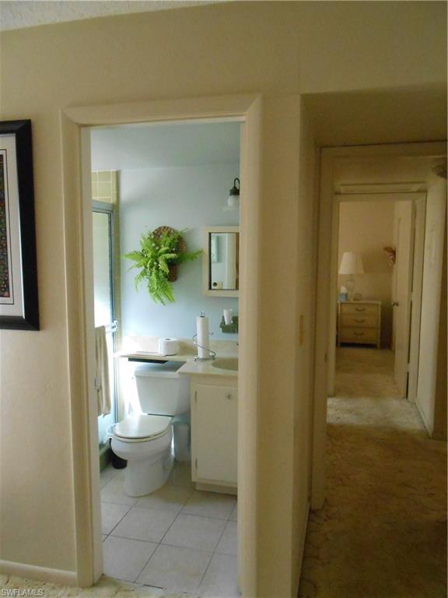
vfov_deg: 67.3
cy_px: 299
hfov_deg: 53.1
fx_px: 449
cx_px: 224
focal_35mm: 26
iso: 800
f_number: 3.5
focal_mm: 4.6
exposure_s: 1/100
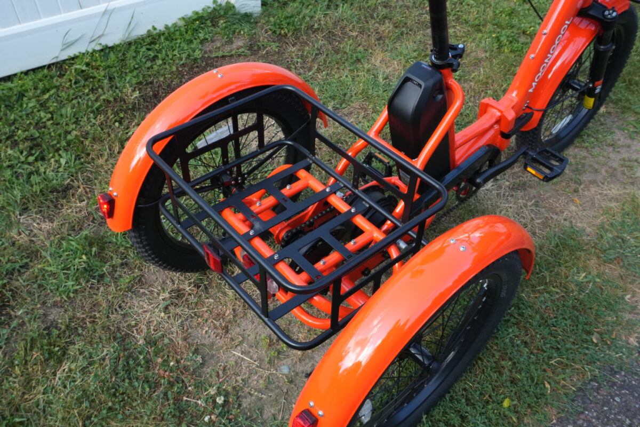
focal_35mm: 32
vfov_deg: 41.7
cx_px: 320
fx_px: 560
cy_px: 214
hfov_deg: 59.5
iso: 1250
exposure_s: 1/80
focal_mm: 21
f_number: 16
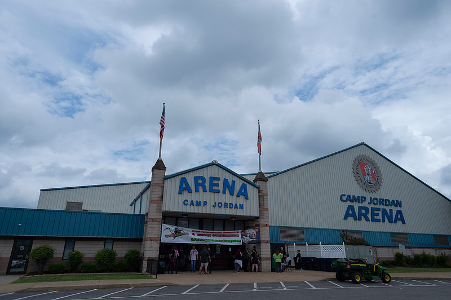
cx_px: 226
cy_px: 150
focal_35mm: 24
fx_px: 300
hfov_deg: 73.8
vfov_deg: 53.1
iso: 200
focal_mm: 24
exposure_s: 1/2000
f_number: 5.6
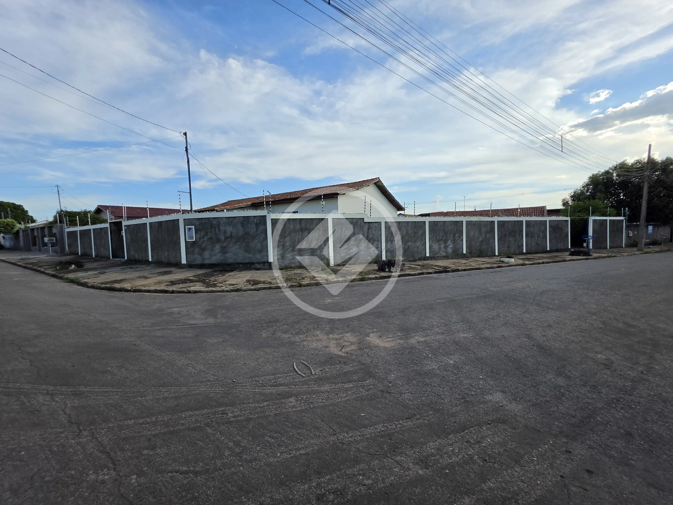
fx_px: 253
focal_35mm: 13
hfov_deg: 106.2
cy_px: 252
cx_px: 336
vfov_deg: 89.9
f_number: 1.9
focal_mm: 2.2
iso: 32
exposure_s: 1/1521
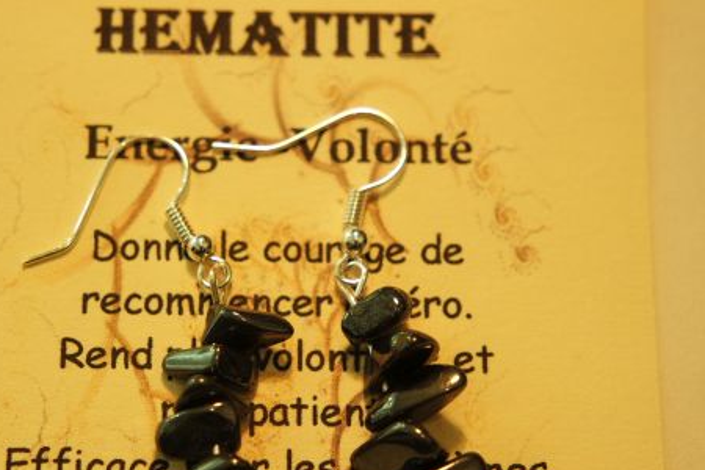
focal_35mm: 96
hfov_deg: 21.2
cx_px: 273
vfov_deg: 14.2
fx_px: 1880
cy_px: 301
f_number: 5.6
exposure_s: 1/80
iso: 800
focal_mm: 47
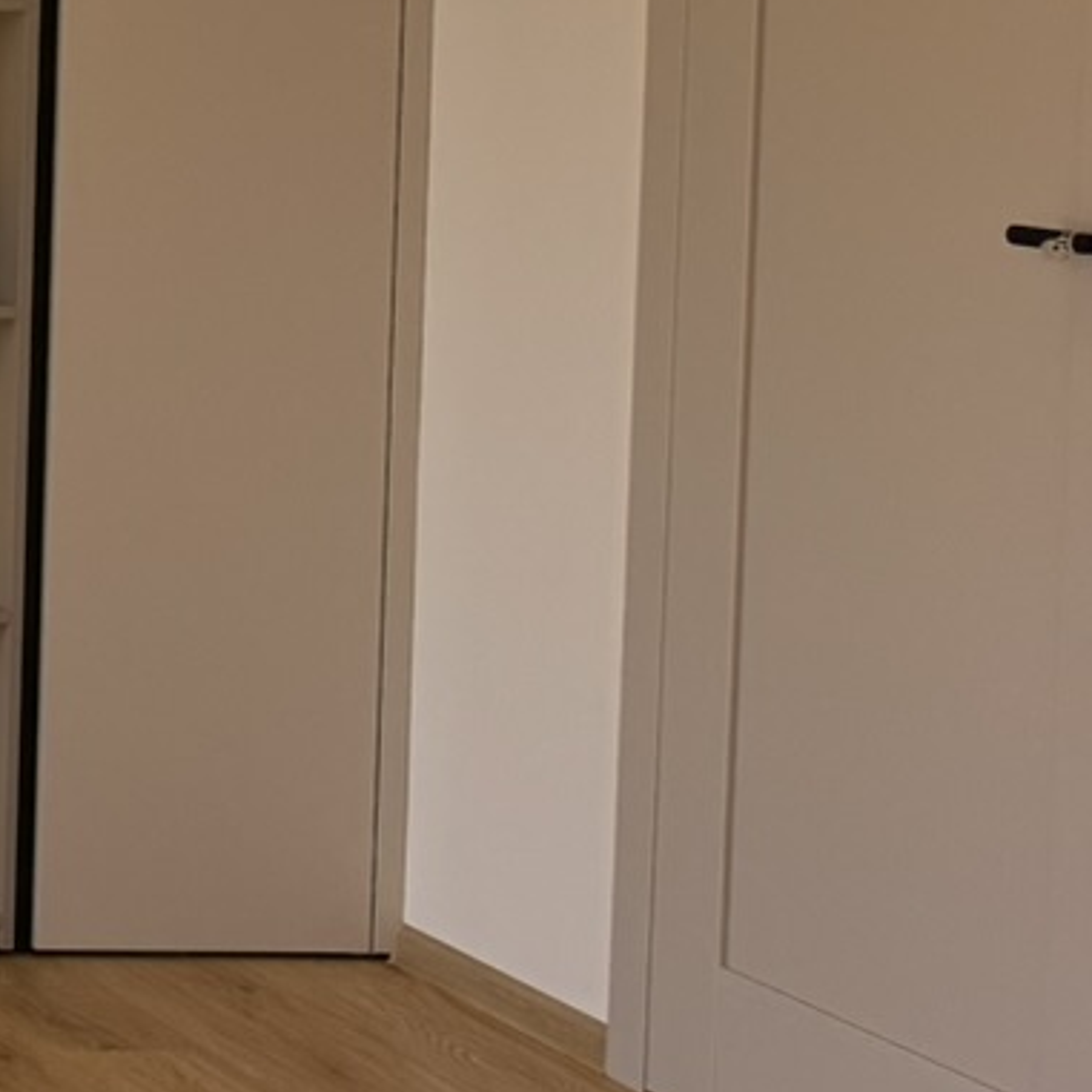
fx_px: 4069
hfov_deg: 11.8
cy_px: 46
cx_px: -1705
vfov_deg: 15.1
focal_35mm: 114
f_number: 1.78
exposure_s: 1/121
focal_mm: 6.76
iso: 100
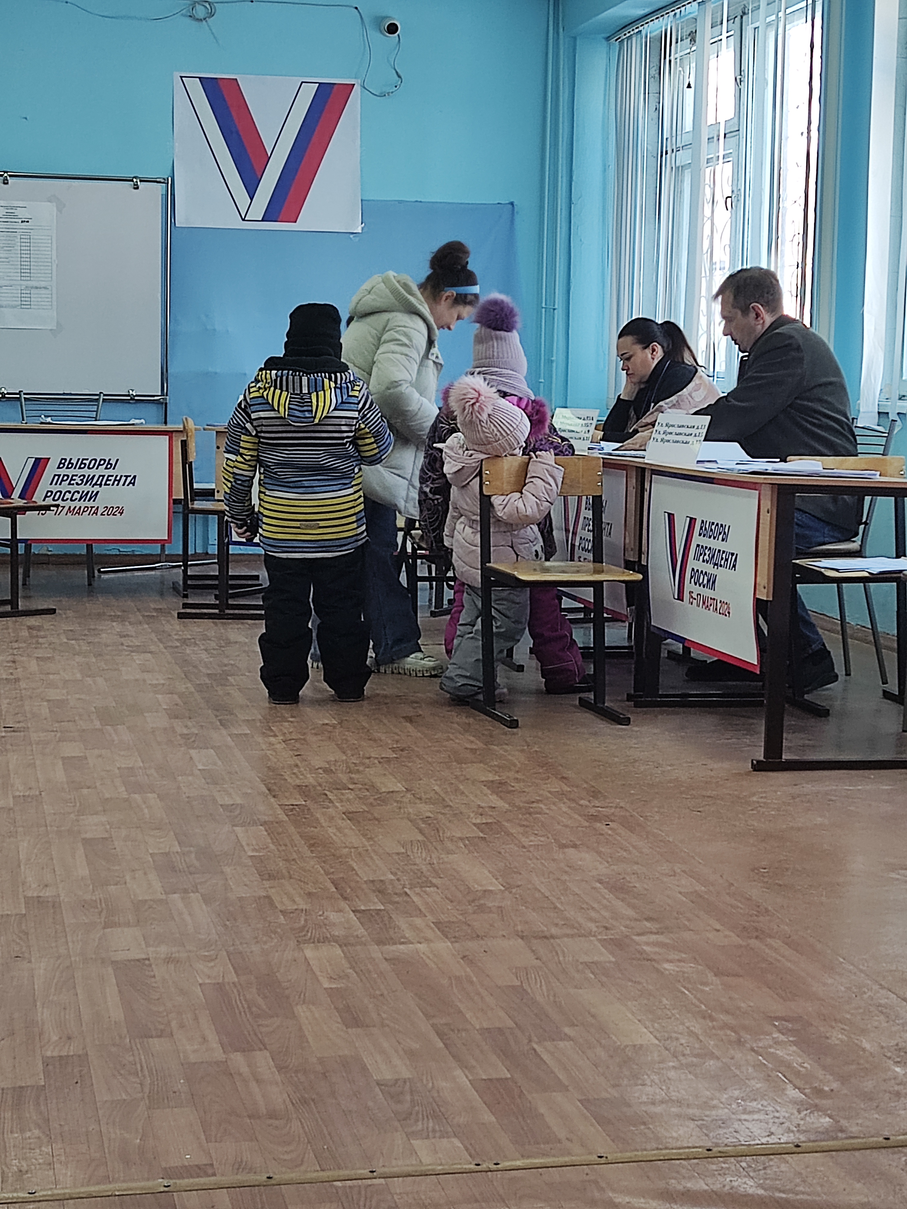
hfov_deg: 23.3
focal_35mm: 63
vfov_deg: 30.7
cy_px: 604
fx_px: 2201
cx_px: 454
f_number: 1.79
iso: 64
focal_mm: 4.71
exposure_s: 1/100
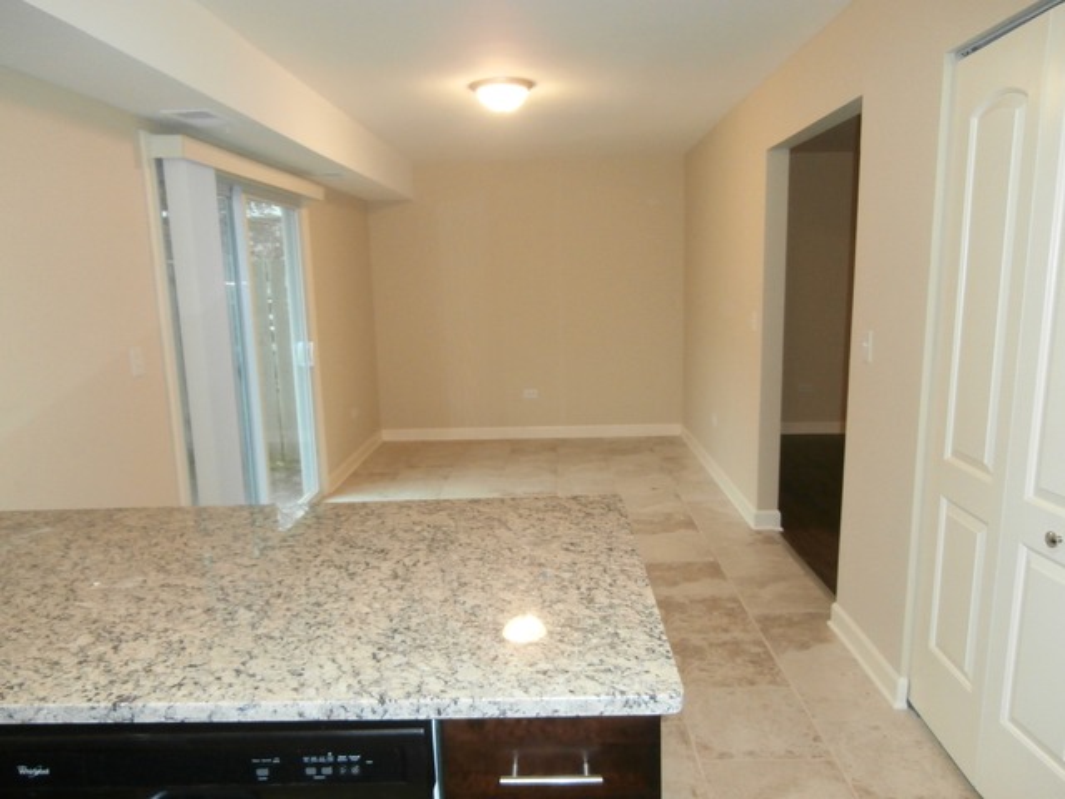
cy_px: 400
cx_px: 532
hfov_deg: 71.6
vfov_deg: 56.8
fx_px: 738
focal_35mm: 24
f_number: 3
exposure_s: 1/30
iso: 200
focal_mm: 4.2
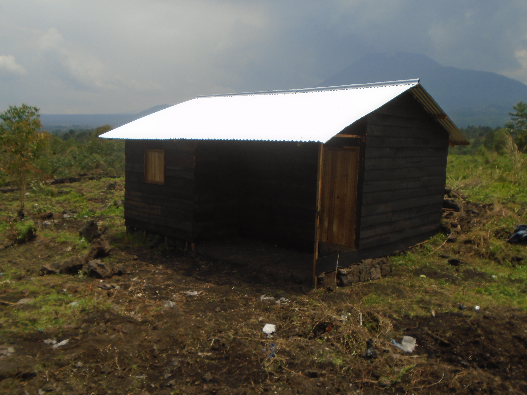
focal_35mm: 31
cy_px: 198
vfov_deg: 45.4
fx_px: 472
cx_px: 264
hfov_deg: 58.4
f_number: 3.5
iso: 100
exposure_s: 1/1250
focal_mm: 5.5
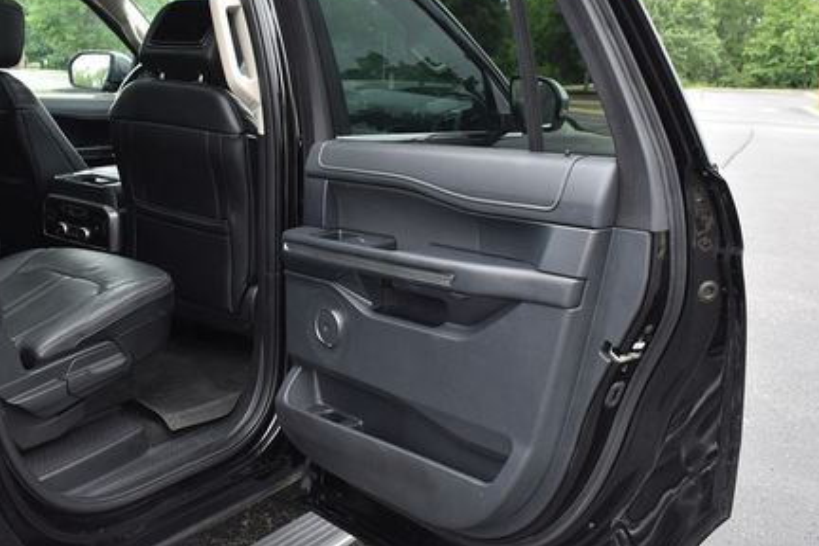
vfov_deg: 33.3
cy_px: 209
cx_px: 379
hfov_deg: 48.4
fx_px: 910
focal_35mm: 40
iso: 400
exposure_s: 1/250
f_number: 4.5
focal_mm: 18
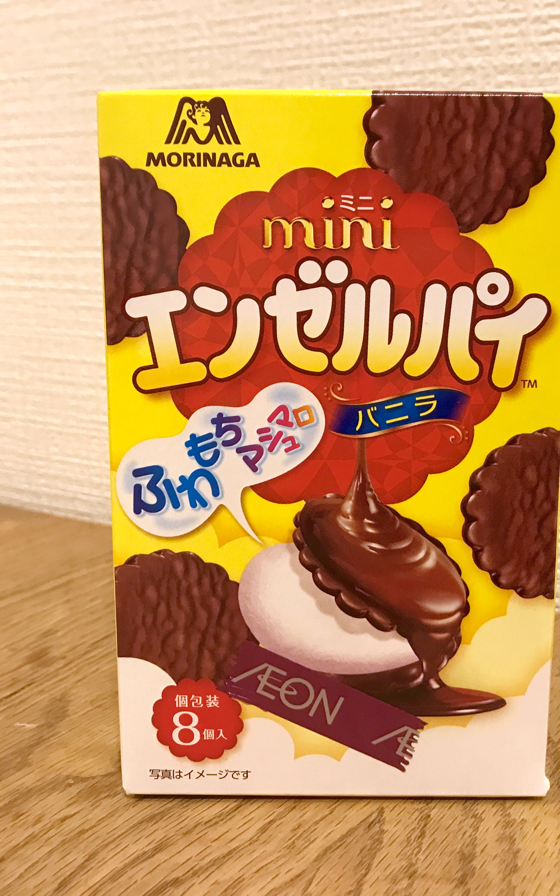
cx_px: 342
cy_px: 444
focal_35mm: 40
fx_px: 977
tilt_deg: -10.3
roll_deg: +0.6
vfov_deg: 49.3
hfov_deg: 31.9
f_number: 1.8
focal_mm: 3.99
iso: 40
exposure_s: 1/17
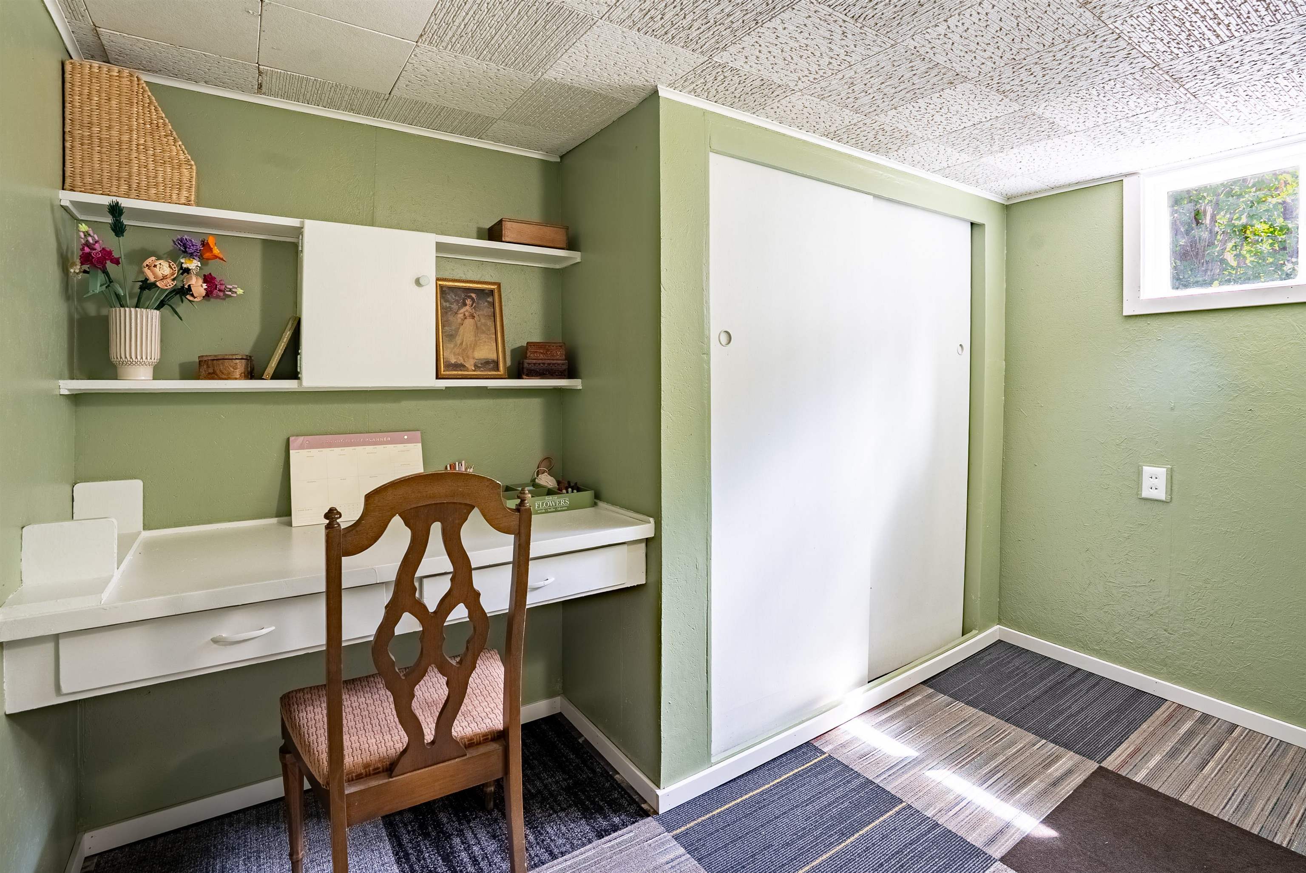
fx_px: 581
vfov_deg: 73.8
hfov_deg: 96.7
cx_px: 653
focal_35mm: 16
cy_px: 436
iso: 400
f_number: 8
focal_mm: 16
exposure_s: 1/160
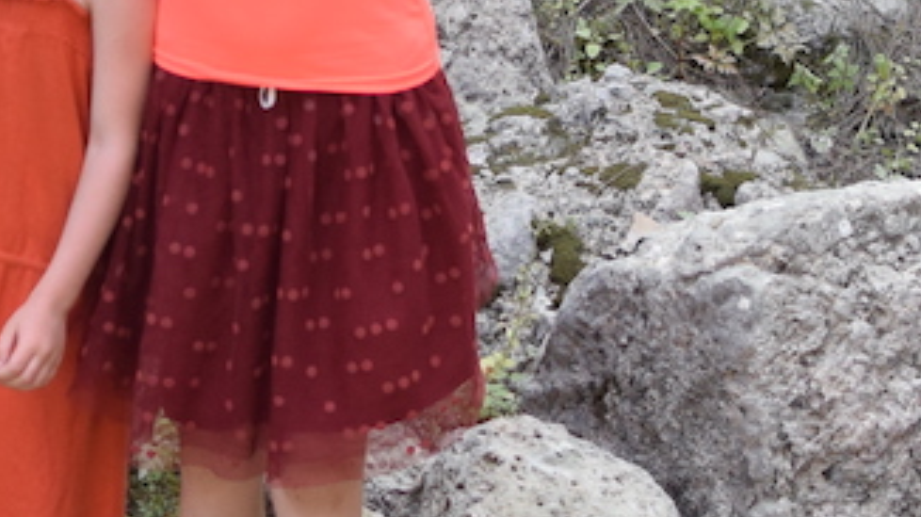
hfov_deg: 8.4
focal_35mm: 253
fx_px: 6186
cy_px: -116
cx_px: -170
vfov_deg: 4.8
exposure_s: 1/500
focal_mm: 35
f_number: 3.2
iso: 400
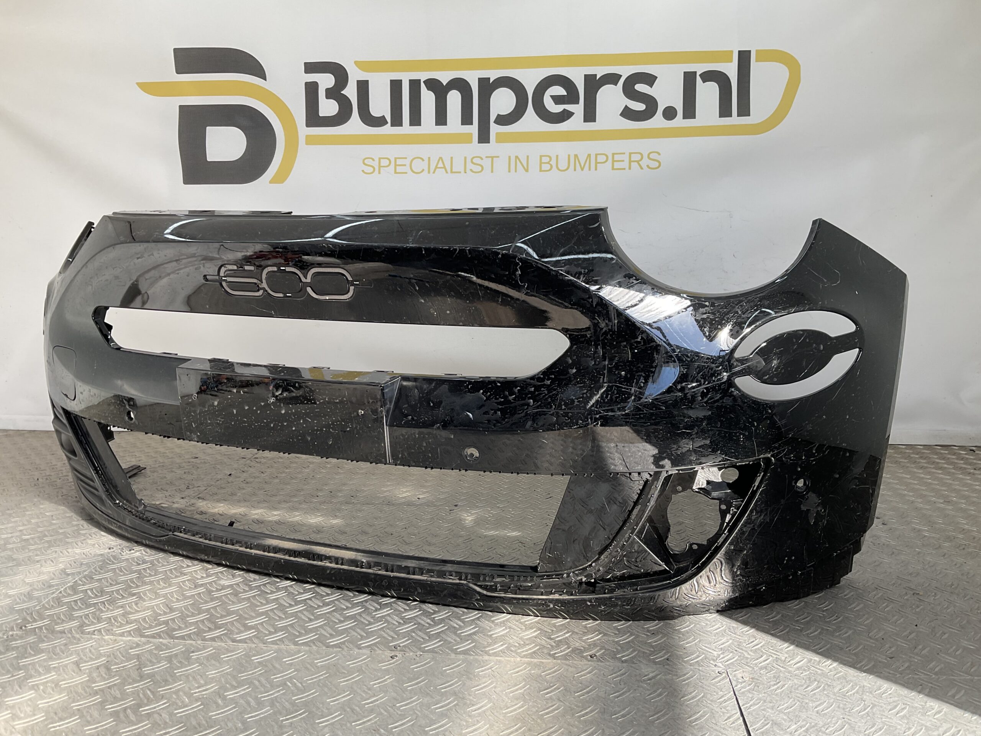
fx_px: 822
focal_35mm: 29
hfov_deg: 61.7
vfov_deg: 48.2
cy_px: 368
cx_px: 490
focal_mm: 3
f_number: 1.8
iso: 16
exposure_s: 1/237
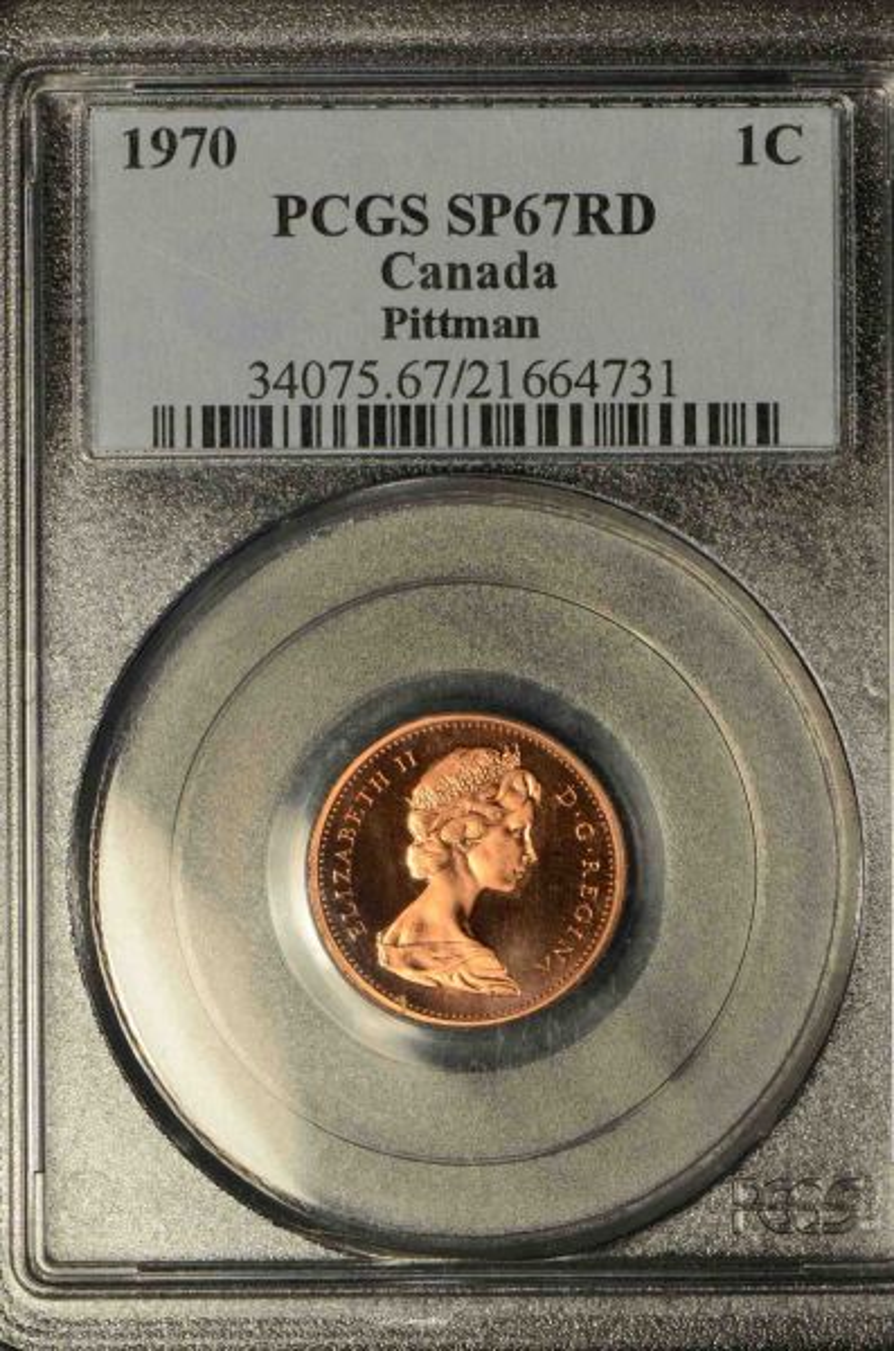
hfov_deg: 8.7
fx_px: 5897
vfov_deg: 13.1
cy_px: 676
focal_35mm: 158
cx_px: 447
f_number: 14
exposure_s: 1/2
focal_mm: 105
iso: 100
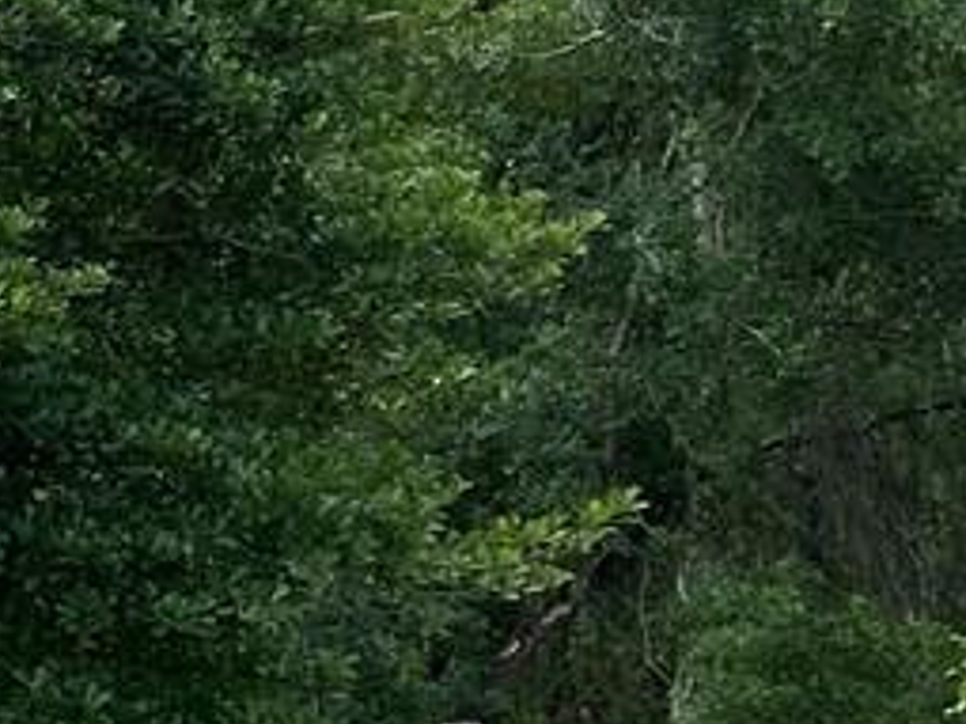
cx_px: -1152
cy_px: 470
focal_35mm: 163
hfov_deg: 10.8
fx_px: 4547
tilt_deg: +4.5
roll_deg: +0.0
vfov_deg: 9.1
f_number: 1.5
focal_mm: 5.7
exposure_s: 1/1135
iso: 50
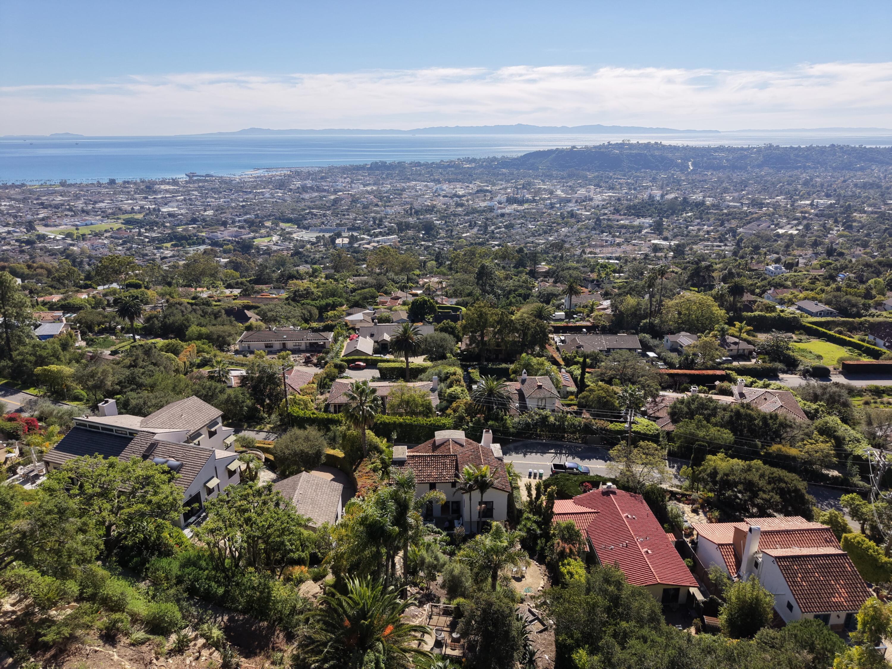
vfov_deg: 56.8
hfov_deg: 71.6
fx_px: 618
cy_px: 334
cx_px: 446
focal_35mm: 24
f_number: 1.8
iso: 290
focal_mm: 8.67
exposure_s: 1/180
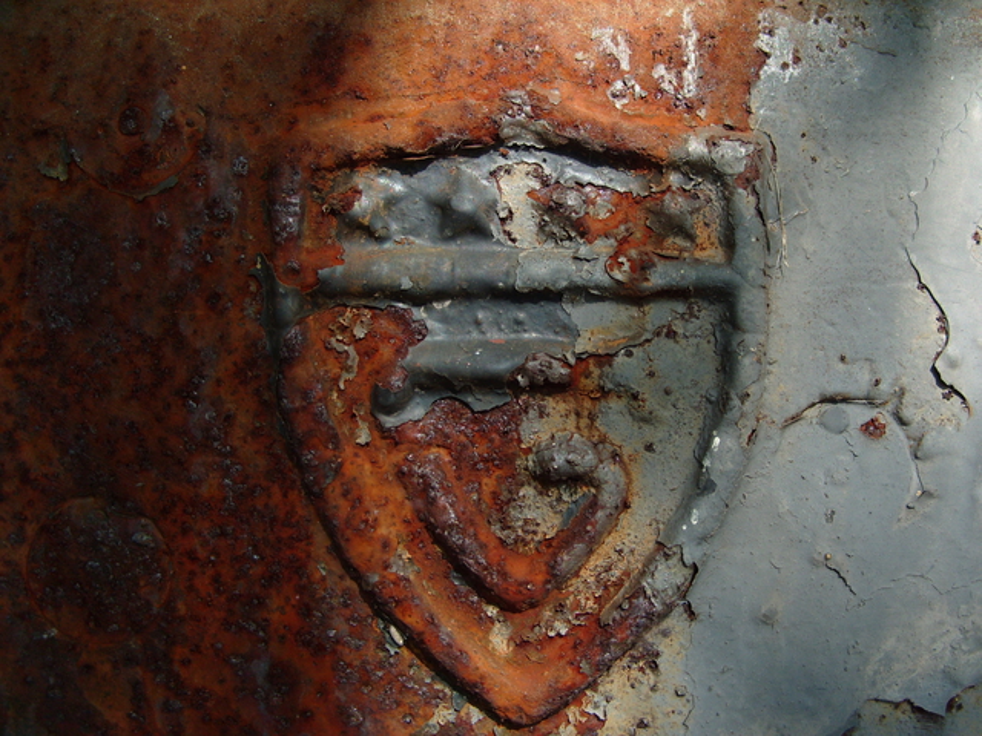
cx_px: 491
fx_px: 993
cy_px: 368
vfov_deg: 40.7
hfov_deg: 52.6
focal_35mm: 35
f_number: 2.8
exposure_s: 1/90
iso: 100
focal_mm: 7.8
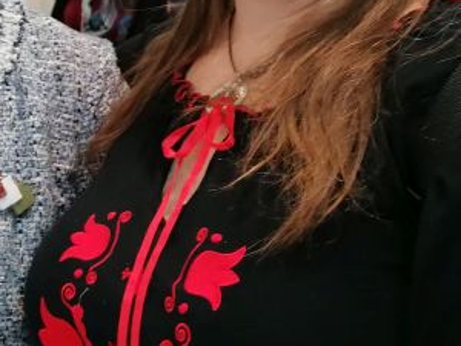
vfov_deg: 16.3
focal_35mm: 90
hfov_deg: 20.6
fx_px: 1199
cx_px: -68
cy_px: 75
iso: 250
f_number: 1.8
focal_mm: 4.75
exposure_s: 1/33.3
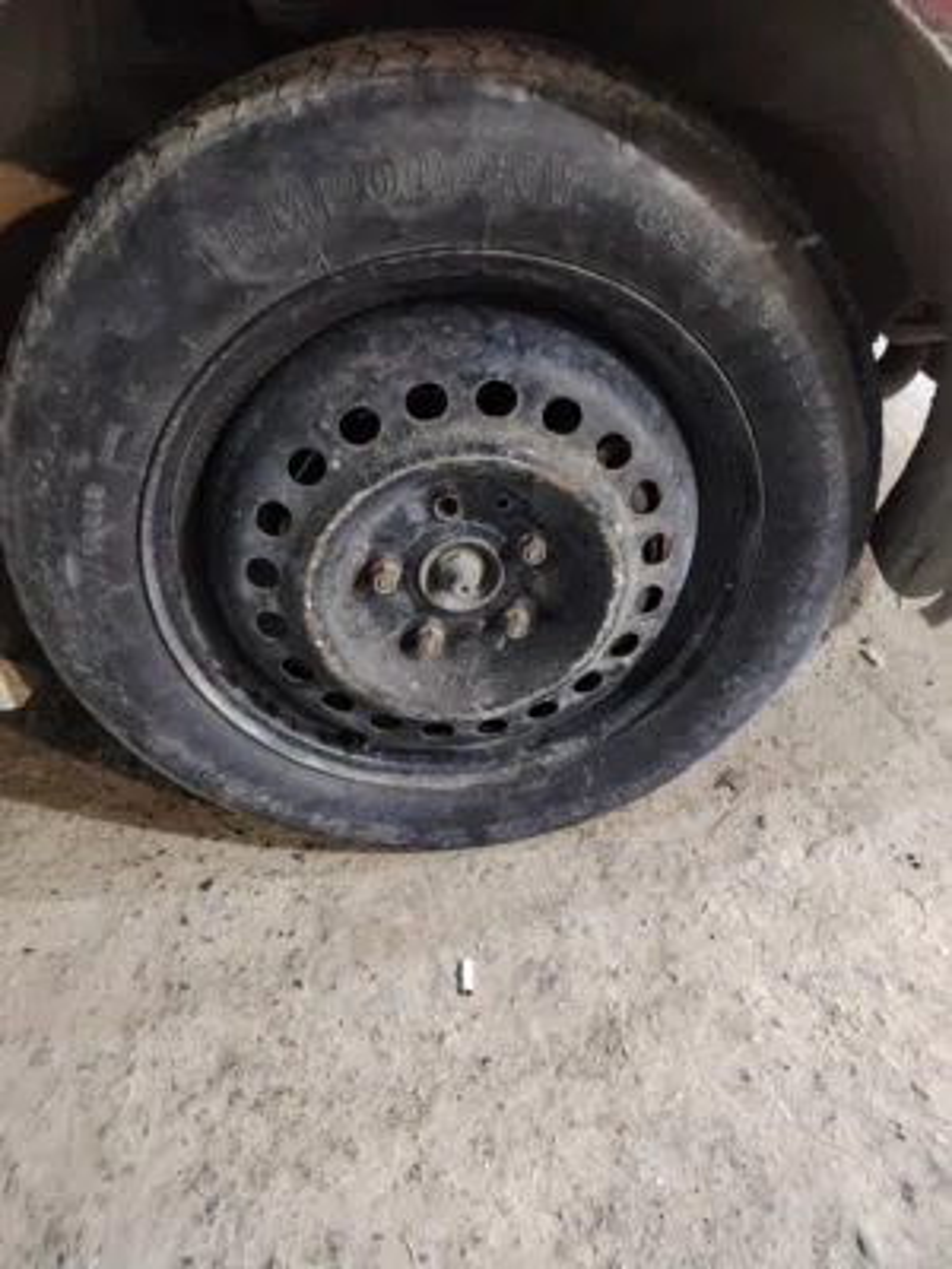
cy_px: 634
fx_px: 880
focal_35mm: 24
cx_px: 476
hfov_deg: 56.8
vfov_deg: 71.6
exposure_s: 1/16.7
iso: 4541
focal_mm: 5.25
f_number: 1.75
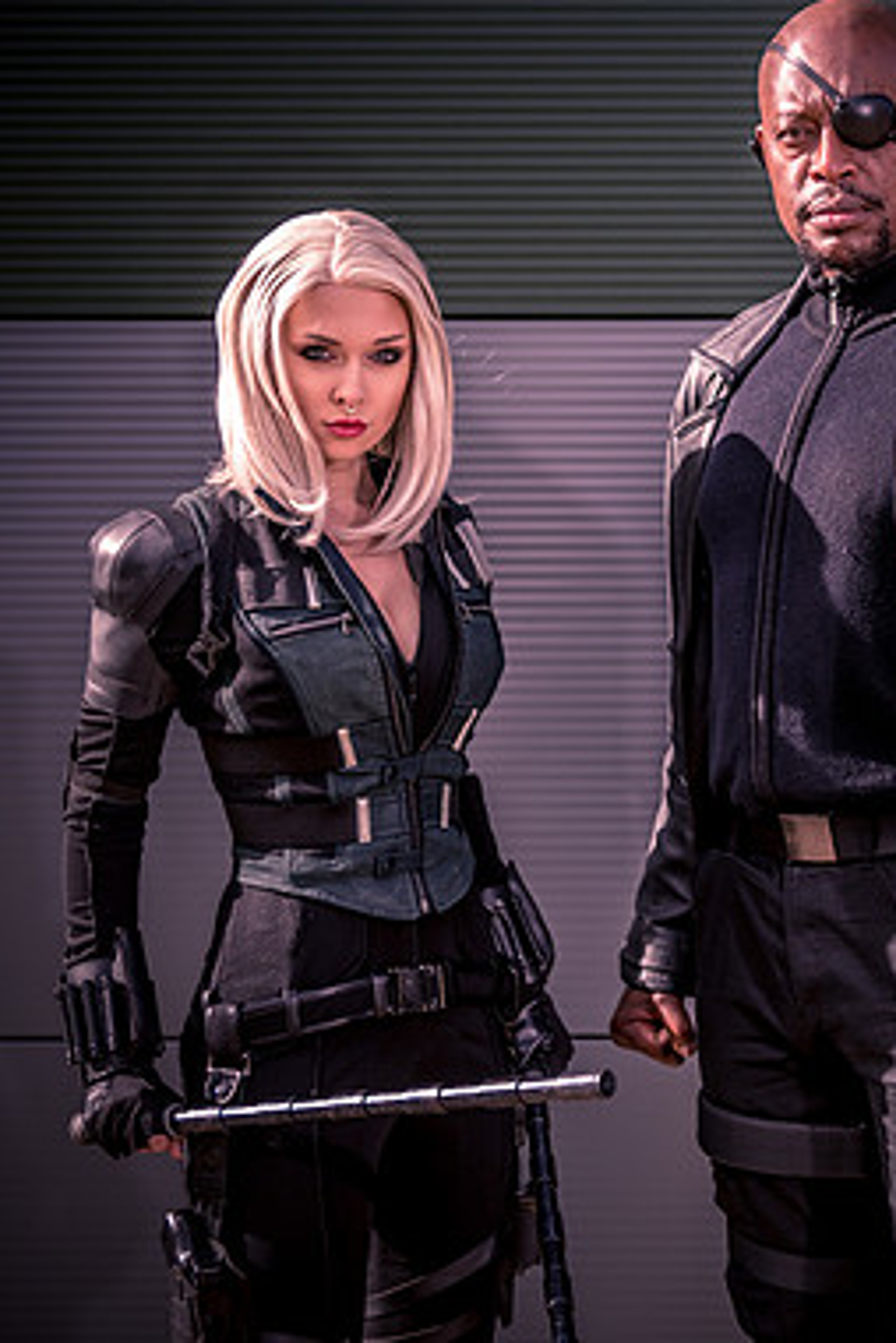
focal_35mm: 88
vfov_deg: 23.1
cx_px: 878
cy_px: 672
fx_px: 3285
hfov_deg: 15.3
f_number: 3.5
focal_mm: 56
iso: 125
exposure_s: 1/800
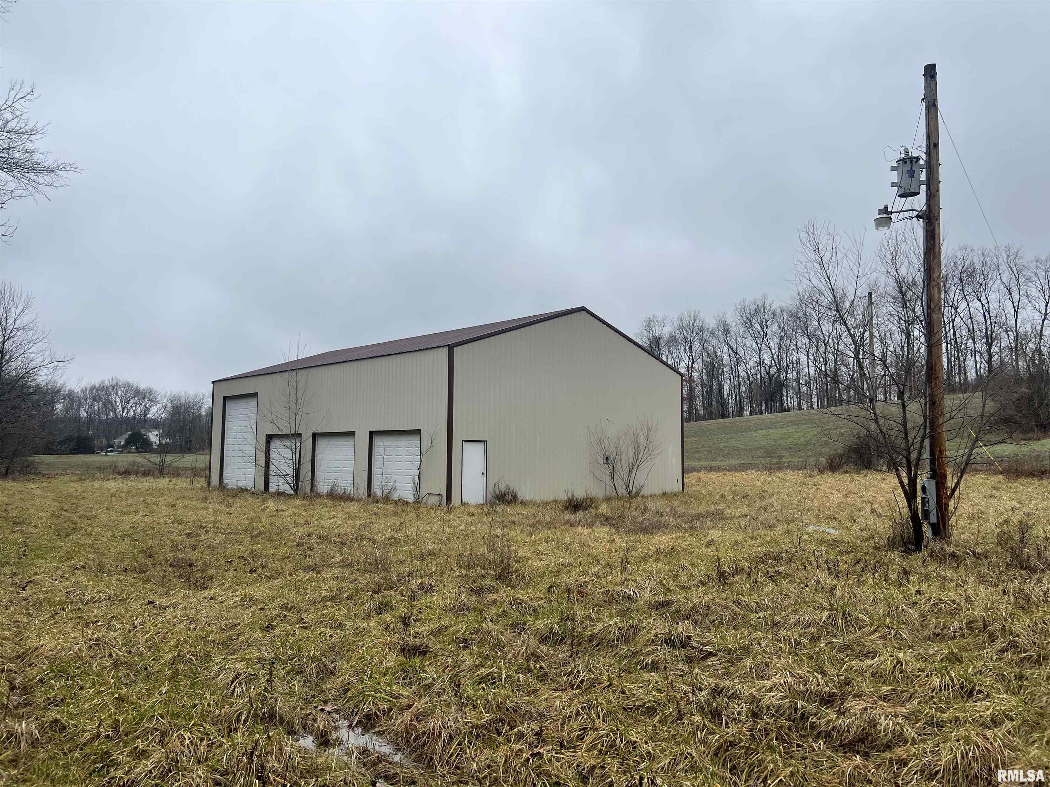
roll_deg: -0.5
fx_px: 789
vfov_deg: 53.1
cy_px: 394
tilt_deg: +3.9
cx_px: 525
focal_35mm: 26
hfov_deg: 67.3
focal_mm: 5.7
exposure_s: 1/887
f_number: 1.5
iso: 50
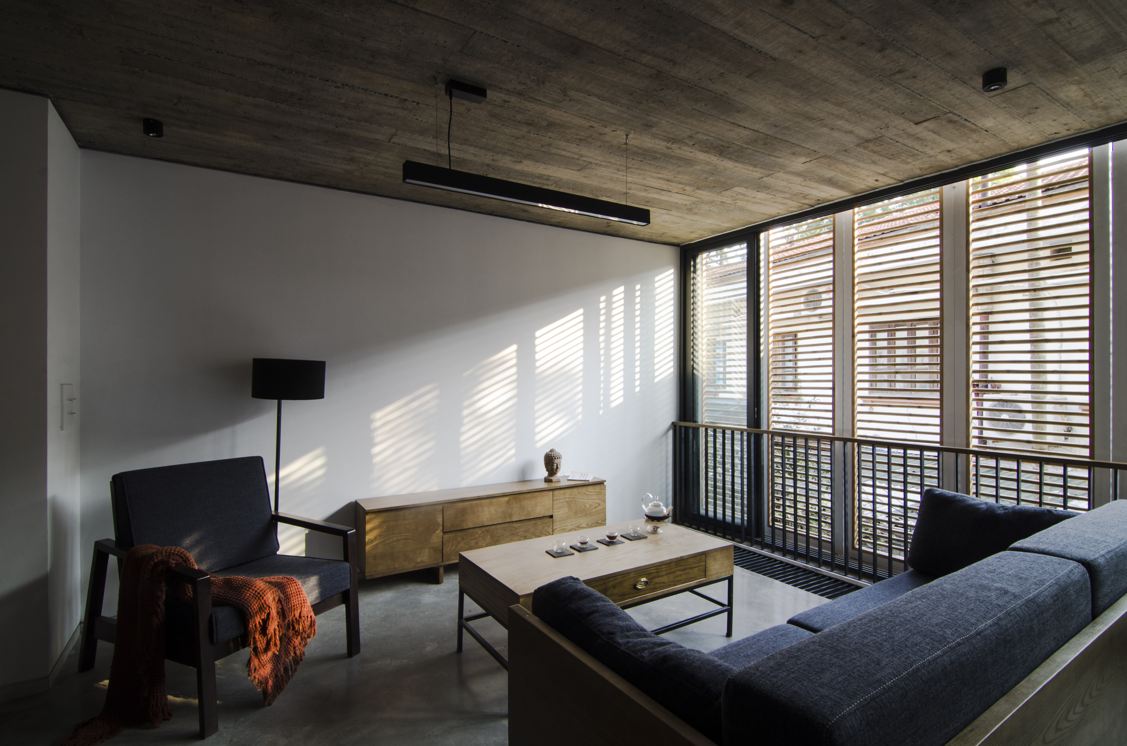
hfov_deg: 95.1
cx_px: 564
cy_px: 373
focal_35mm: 16
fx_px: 515
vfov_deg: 71.8
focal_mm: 11
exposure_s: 1/3
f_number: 11
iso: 100
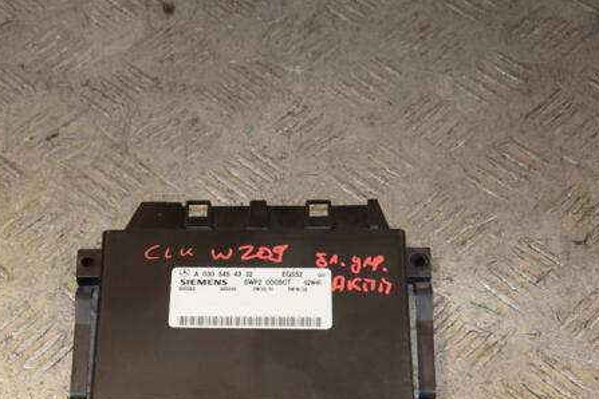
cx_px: 213
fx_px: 1509
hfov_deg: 22.4
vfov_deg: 15.1
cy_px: 265
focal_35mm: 91
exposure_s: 1/200
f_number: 6.3
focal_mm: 45
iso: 800
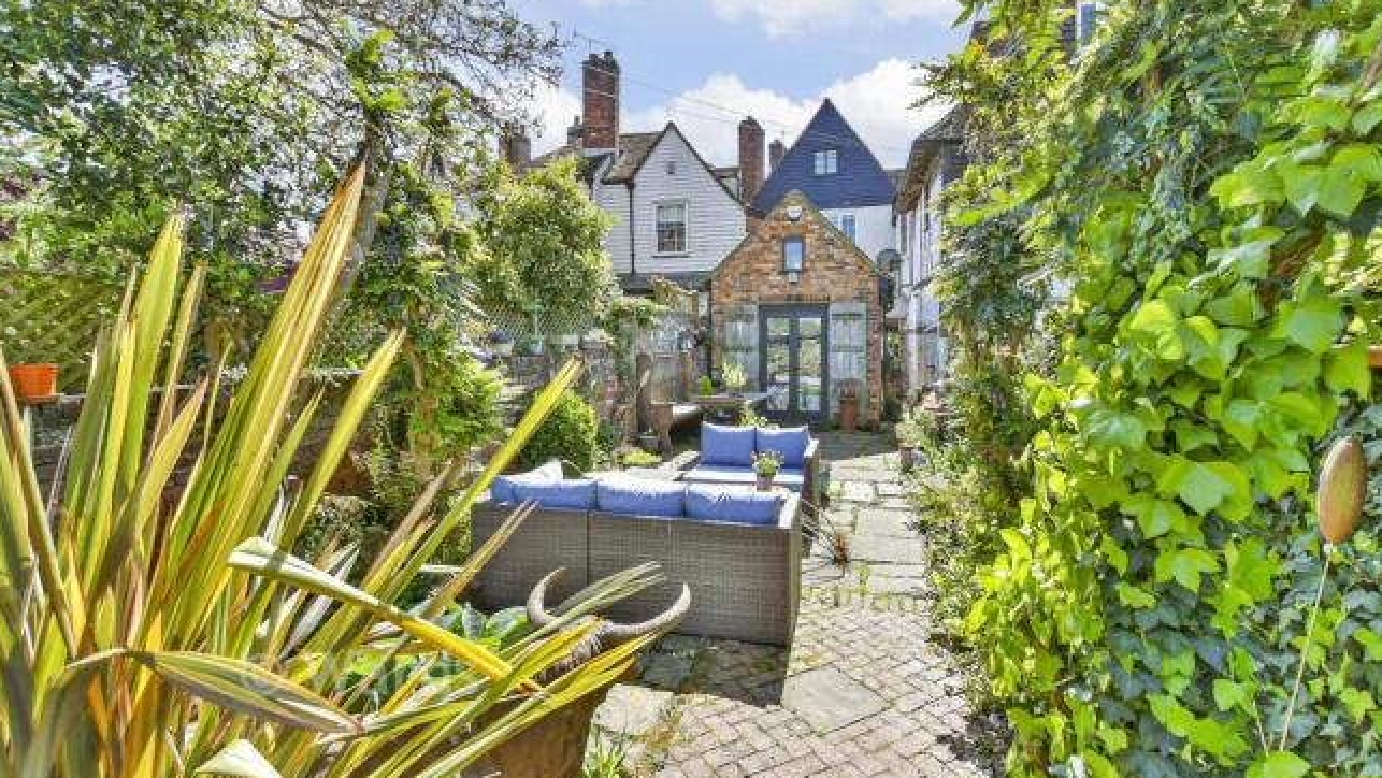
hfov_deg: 99.4
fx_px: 586
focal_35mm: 16
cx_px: 697
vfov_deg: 67.0
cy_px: 351
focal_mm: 10
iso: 500
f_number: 8
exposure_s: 1/400
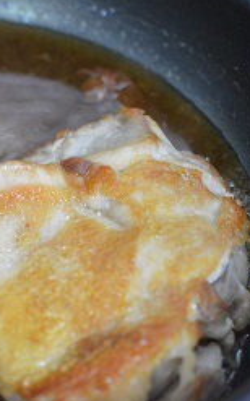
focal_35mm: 99
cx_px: -39
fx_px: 1081
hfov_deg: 12.9
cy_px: 210
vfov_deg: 21.0
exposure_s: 1/60
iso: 4500
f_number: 3
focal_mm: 40
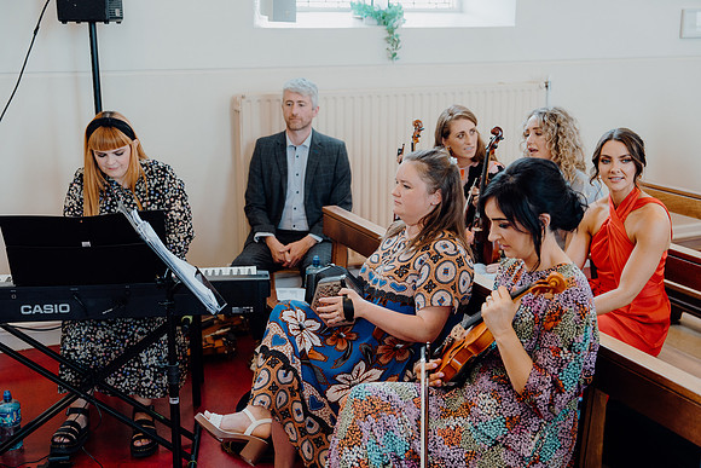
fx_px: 857
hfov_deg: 44.5
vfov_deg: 30.5
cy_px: 234
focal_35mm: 44
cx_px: 350
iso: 1000
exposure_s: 1/200
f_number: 2.8
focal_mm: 44
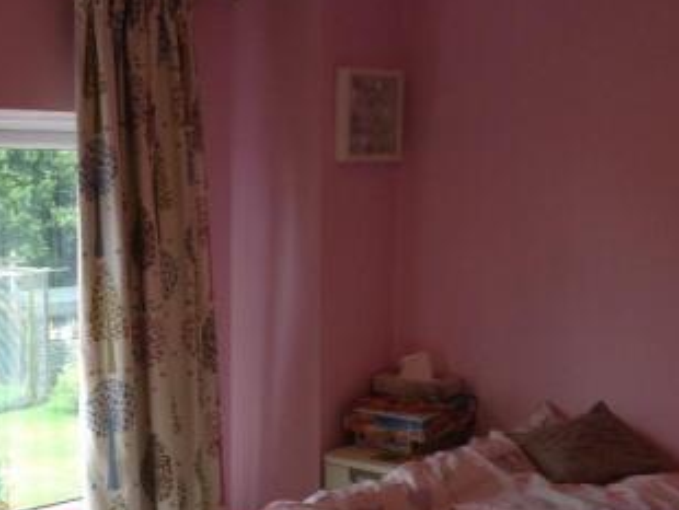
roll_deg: +0.0
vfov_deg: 23.4
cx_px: 133
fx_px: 1217
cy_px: 384
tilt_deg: -12.0
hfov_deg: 30.4
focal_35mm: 62
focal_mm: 4.12
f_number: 2.4
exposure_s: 1/30
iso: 50
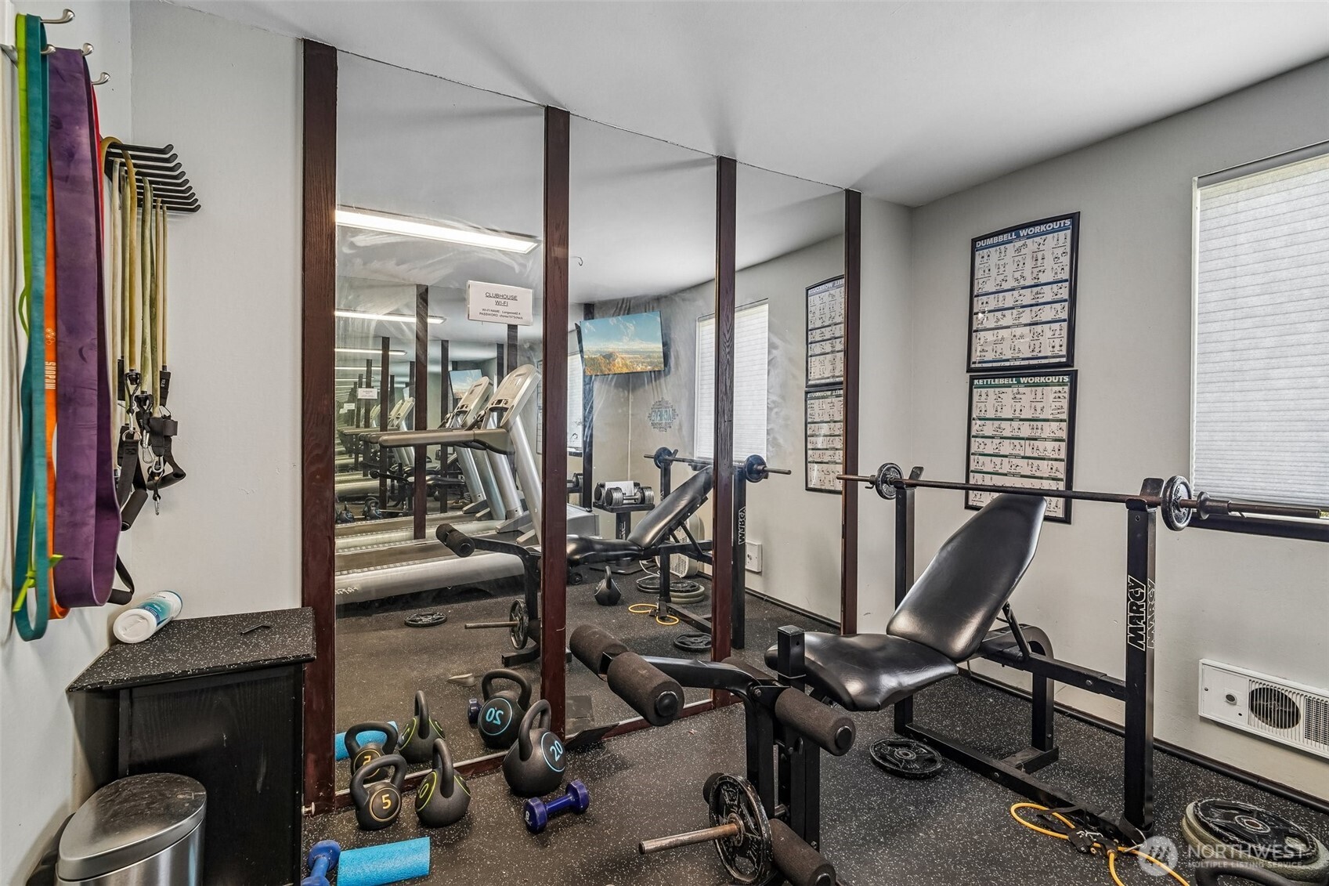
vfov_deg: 73.7
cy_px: 443
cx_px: 664
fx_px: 591
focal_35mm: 16
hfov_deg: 96.7
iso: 1600
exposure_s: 1/13
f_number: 8
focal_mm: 16
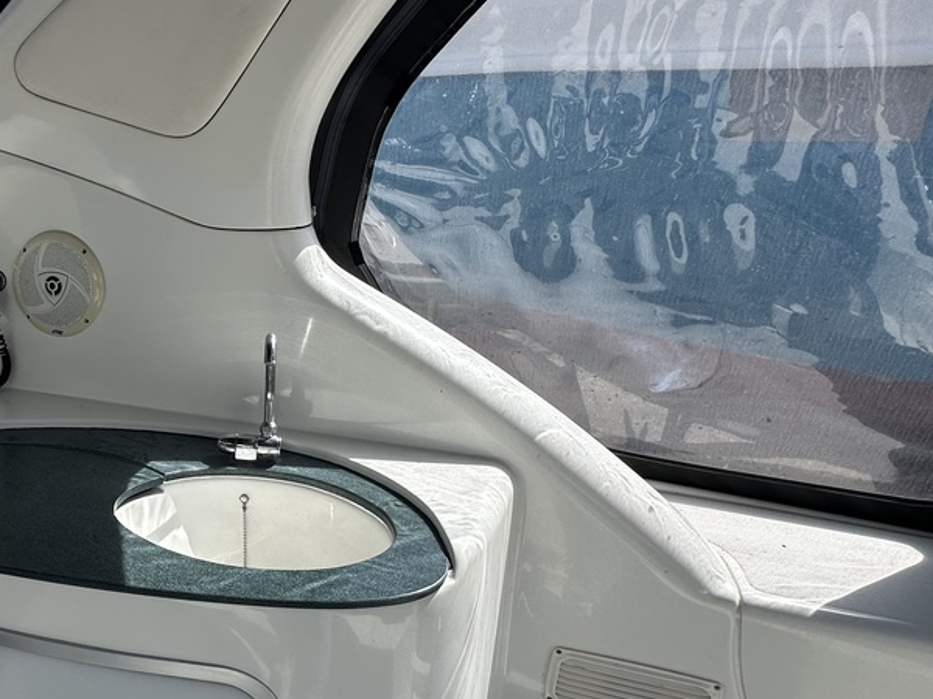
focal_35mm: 28
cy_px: 413
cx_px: 109
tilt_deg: -18.3
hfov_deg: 55.7
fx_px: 755
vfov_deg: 49.5
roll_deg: +4.6
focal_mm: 2.22
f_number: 2.2
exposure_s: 1/1949
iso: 50
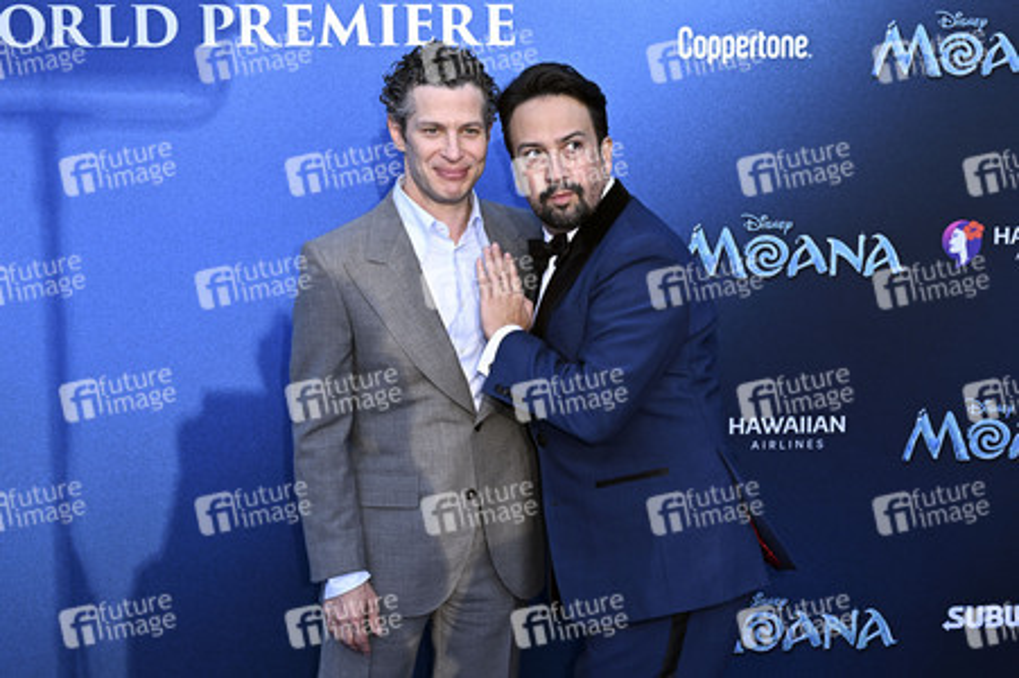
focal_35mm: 51
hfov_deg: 38.9
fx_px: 1442
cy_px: 339
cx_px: 510
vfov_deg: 26.4
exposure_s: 1/250
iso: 500
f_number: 6.3
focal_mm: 51
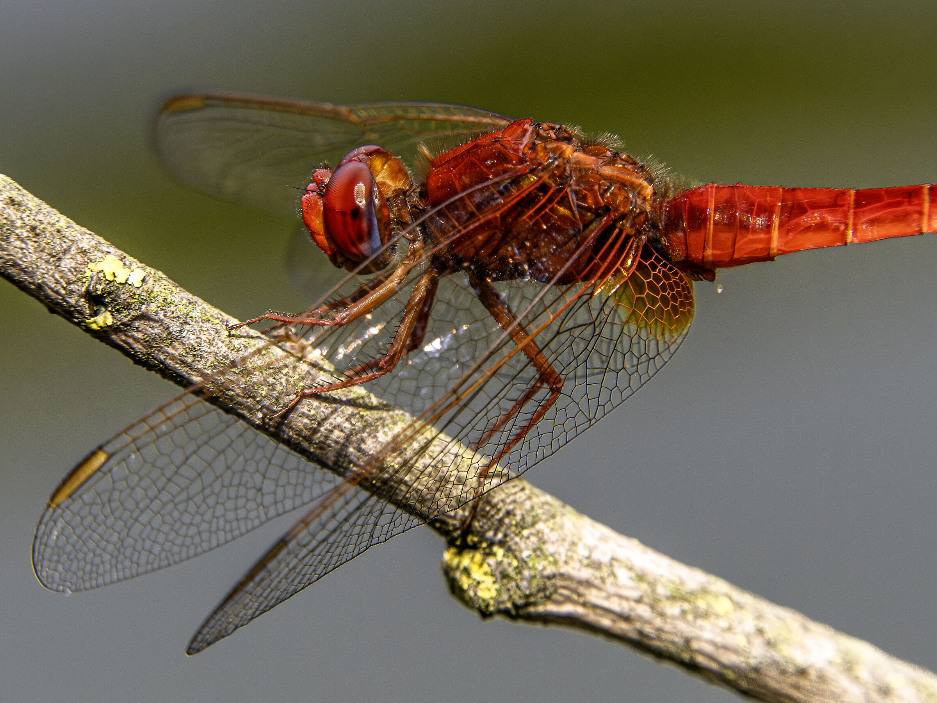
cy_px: 352
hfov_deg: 3.3
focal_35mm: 601
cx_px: 468
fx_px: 16268
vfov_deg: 2.5
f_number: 8
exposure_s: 1/750
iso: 1250
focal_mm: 300
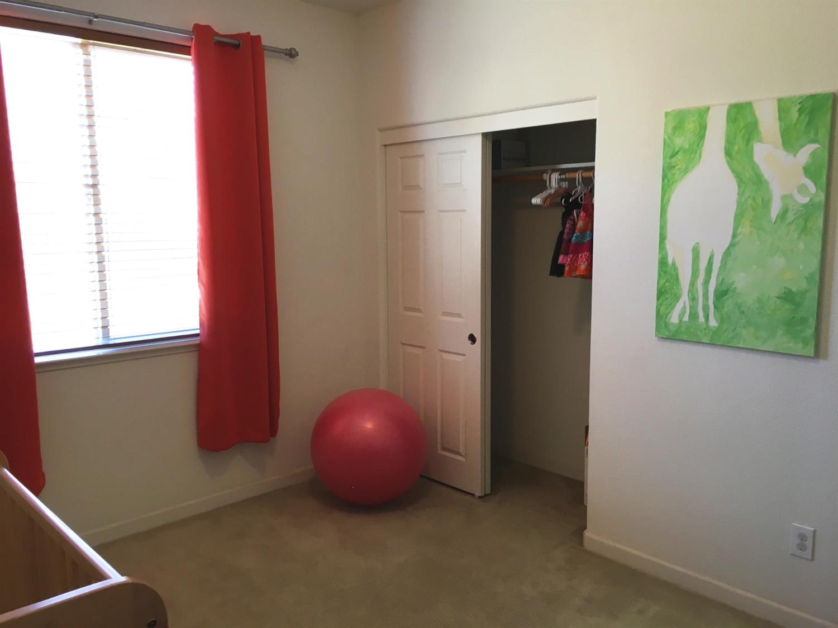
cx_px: 419
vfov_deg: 48.2
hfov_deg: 61.7
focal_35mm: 29
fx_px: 702
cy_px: 314
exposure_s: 1/30
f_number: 2.2
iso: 50
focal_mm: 4.15
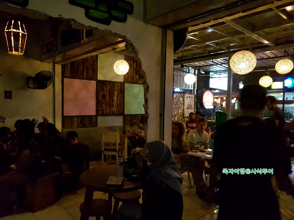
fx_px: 221
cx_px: 147
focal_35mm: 26
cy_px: 110
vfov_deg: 53.1
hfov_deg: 67.3
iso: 800
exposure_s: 1/20
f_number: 1.7
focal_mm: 4.2
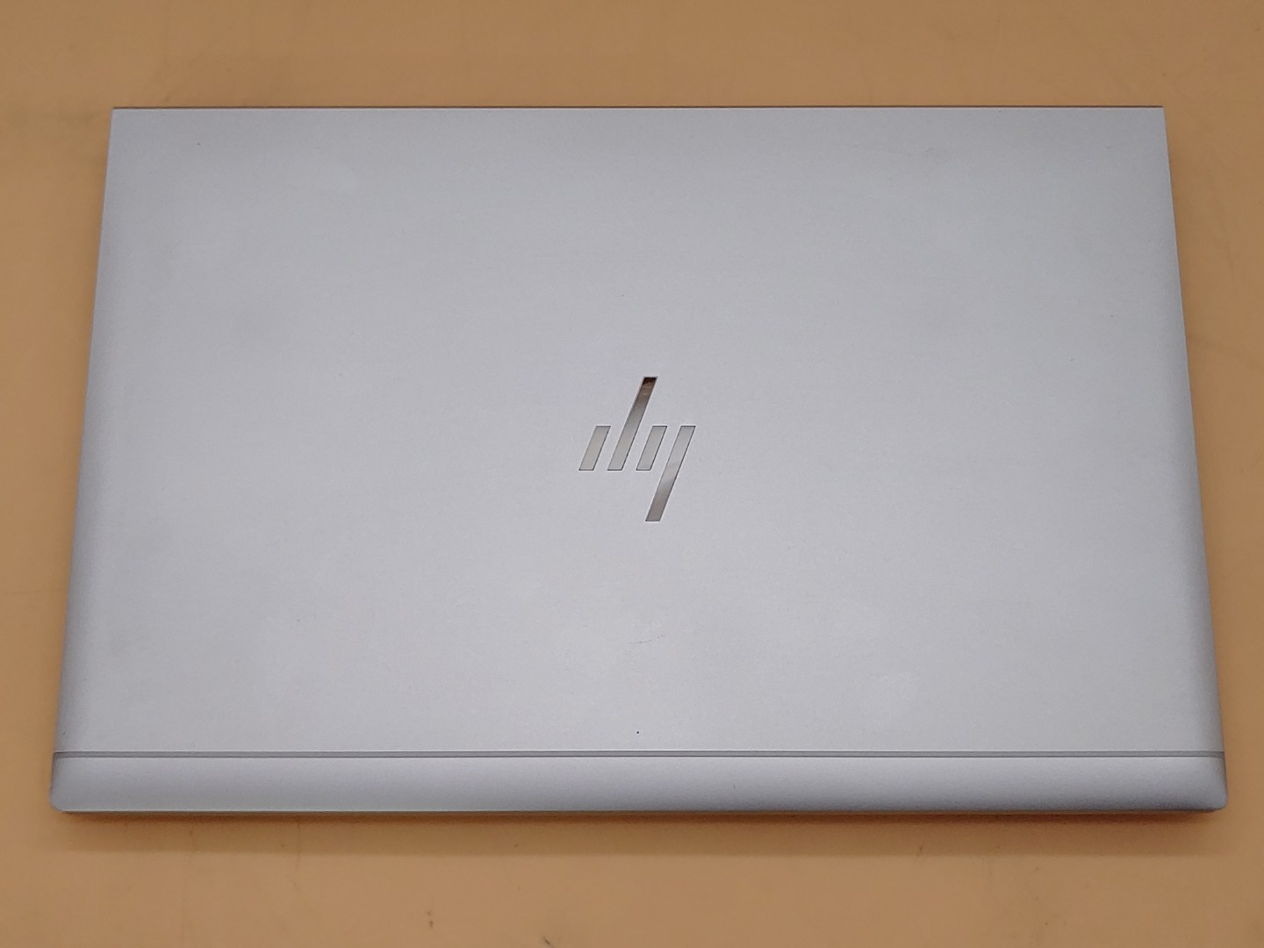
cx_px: 632
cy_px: 474
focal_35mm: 44
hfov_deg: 42.9
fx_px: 1607
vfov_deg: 32.9
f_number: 1.8
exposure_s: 1/240
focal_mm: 4.36
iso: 50
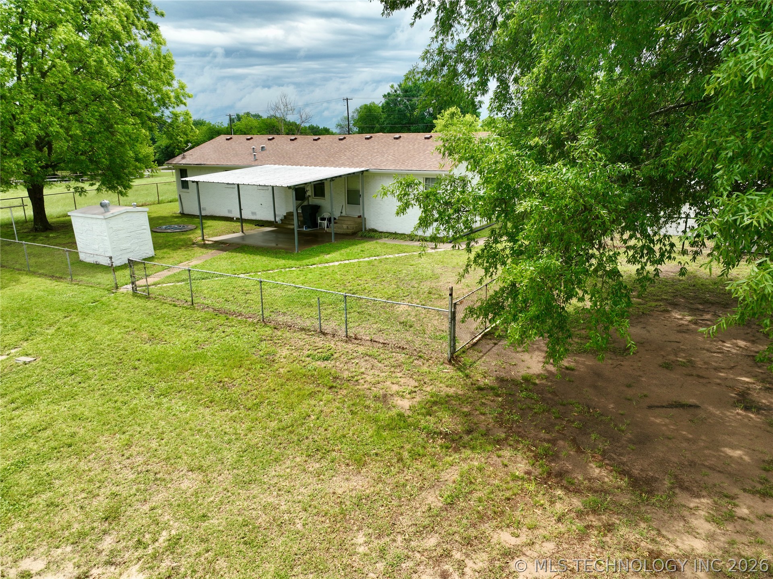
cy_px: 290
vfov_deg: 56.8
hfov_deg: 71.6
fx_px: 536
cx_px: 386
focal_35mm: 24
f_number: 2.8
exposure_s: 1/1000
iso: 100
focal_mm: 12.29
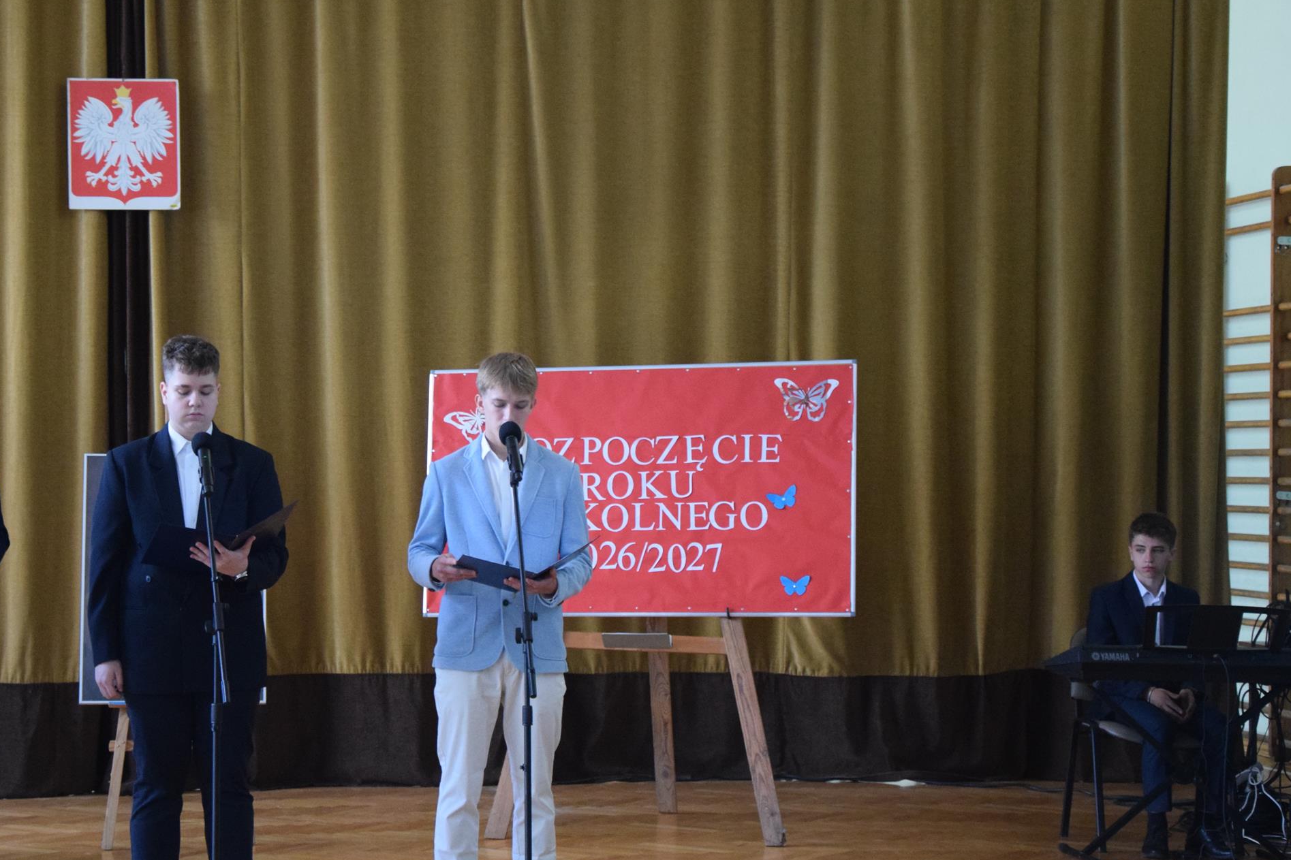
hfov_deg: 26.6
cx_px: 485
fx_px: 2725
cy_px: 516
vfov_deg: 17.9
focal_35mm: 76
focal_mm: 40
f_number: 4.5
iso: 3200
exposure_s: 1/125
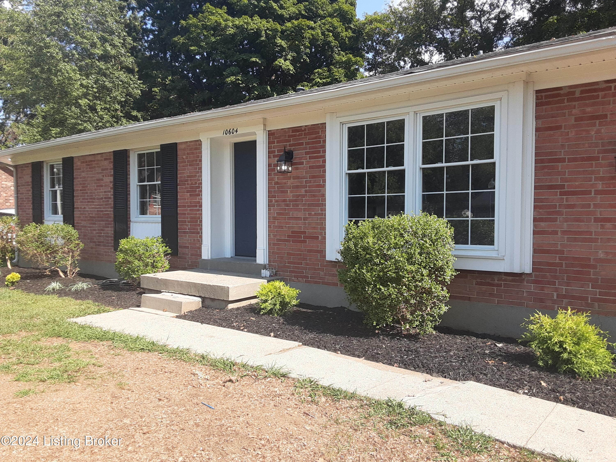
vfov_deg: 51.4
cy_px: 231
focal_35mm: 27
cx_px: 308
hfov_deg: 65.3
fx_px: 480
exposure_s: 1/864
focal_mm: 2.91
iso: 40
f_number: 1.9
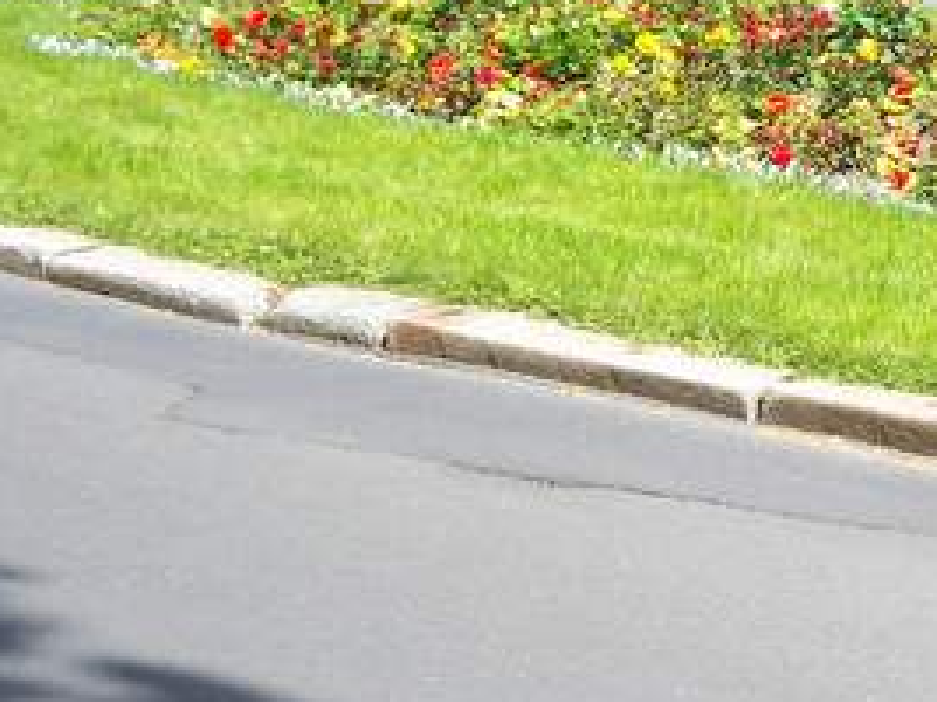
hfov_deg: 11.6
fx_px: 4545
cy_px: 228
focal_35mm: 168
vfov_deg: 8.8
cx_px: 979
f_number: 3.2
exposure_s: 1/400
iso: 64
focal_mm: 14.7
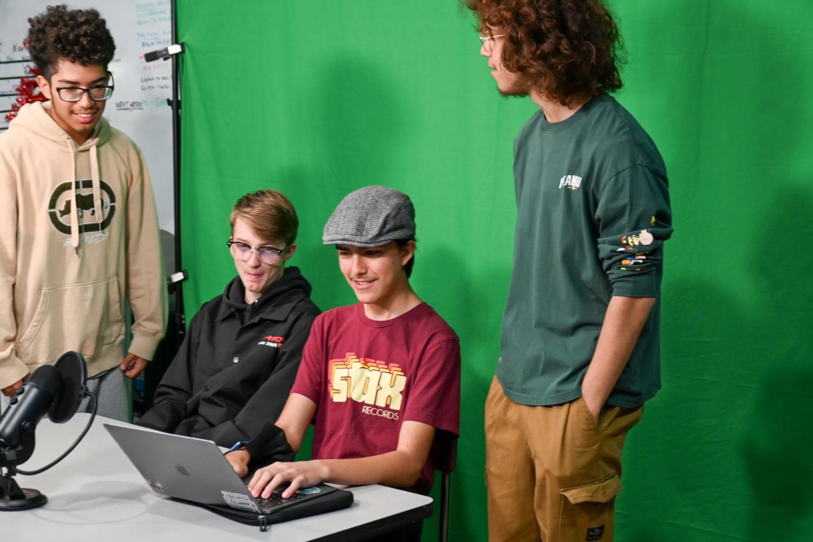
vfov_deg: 22.6
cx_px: 406
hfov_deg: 33.4
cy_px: 271
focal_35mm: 60
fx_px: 1355
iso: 800
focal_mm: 40
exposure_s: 1/60
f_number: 4.5
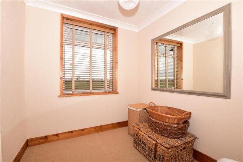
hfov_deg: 100.4
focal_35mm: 15
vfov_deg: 77.3
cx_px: 122
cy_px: 81
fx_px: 101
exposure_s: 1/200
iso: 400
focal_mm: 10
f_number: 16
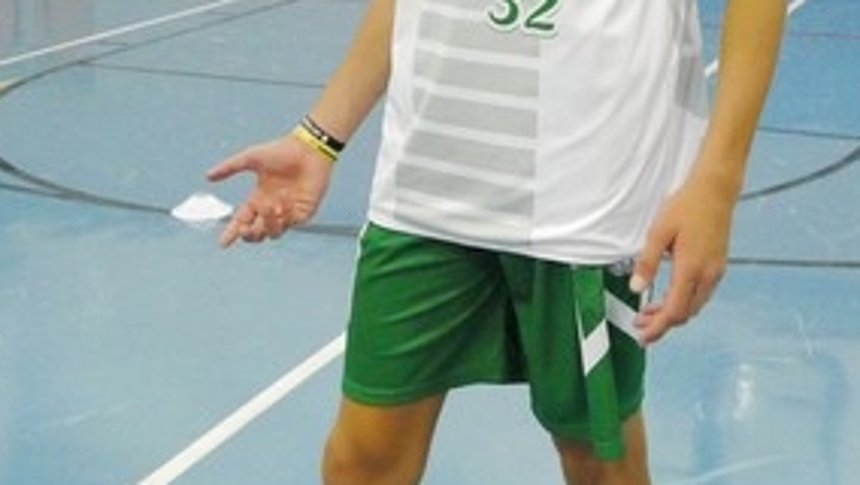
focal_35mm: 70
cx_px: 503
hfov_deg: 30.1
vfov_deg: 16.4
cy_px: -130
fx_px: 1597
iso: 12800
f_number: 5.6
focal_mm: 19
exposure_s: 1/125
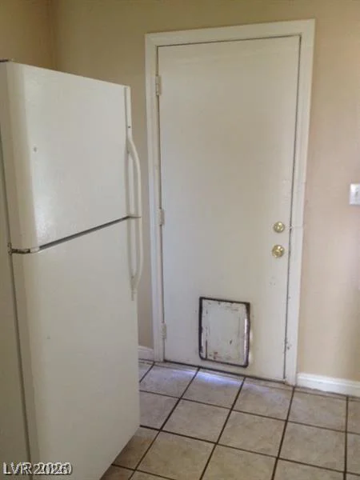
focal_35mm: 35
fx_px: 485
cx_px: 180
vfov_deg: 52.6
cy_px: 240
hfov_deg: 40.7
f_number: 2.4
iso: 160
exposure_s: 1/20
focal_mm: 4.28
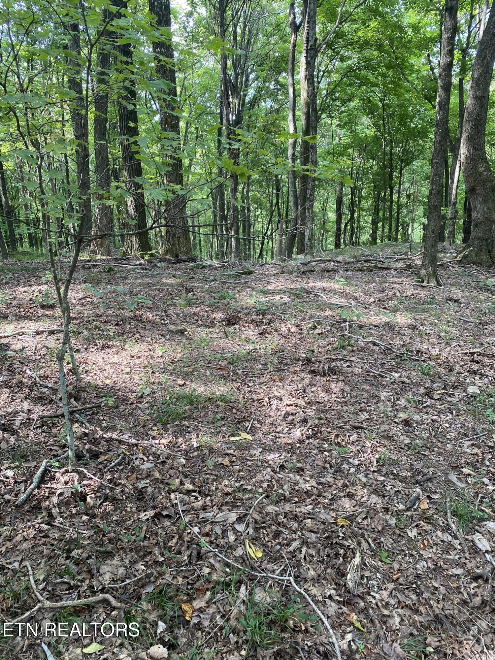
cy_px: 330
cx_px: 248
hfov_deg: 53.1
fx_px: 496
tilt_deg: -17.9
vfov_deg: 67.3
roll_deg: +4.2
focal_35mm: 26
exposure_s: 1/108
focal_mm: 4.25
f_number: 1.8
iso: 125
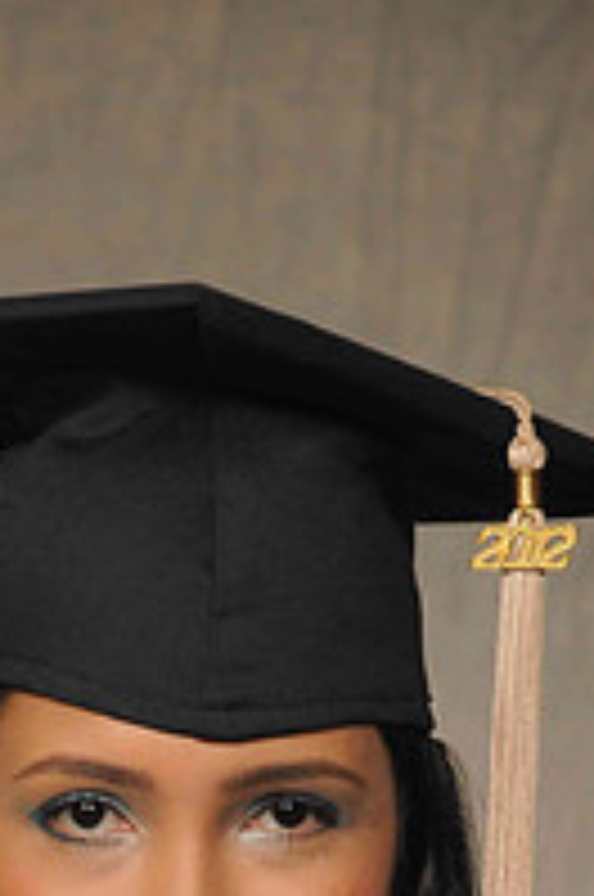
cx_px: 146
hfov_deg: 3.8
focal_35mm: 356
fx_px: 8844
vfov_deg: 5.8
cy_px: 910
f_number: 5.6
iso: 200
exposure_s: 1/125
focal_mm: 105
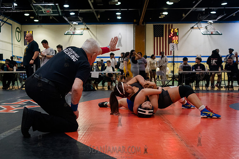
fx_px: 275
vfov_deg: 32.3
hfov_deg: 47.0
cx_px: 112
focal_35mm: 41
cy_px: 91
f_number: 3.2
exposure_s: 1/400
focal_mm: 35
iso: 5000
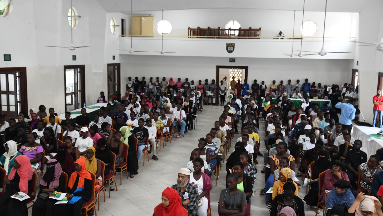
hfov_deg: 50.5
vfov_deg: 29.7
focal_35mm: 40
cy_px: 113
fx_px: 406
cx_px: 191
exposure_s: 1/100
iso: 5600
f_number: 6.3
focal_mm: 38
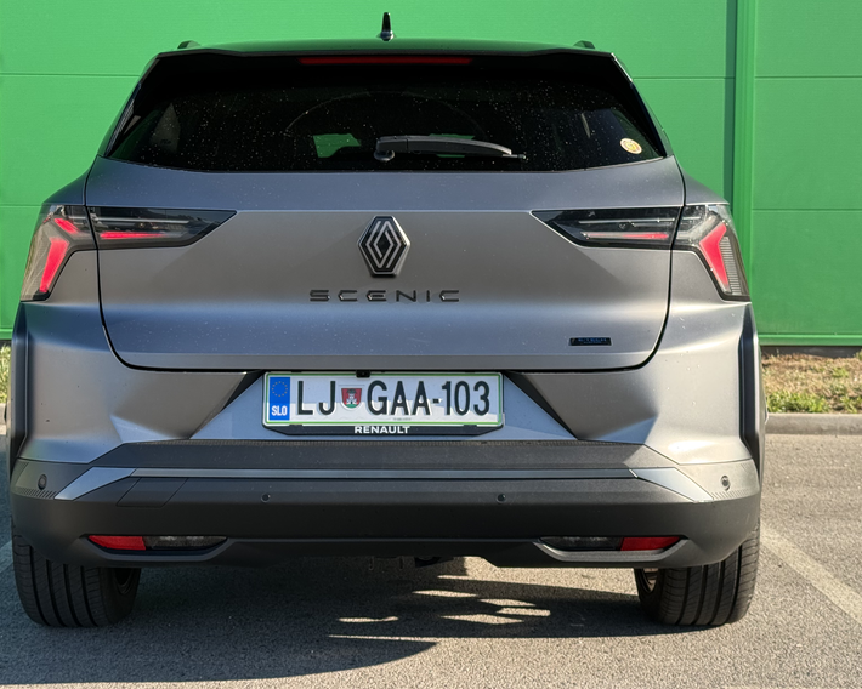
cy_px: 294
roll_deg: -1.4
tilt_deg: -2.2
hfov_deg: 30.5
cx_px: 389
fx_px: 1582
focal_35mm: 62
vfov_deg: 24.6
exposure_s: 1/588
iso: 64
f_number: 1.78
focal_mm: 6.76
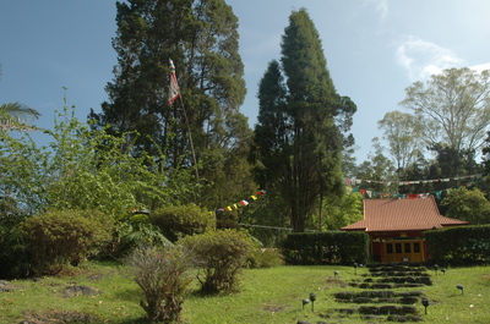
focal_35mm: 36
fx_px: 489
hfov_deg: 53.2
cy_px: 162
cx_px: 245
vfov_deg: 36.7
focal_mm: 24
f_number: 9
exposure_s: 1/500
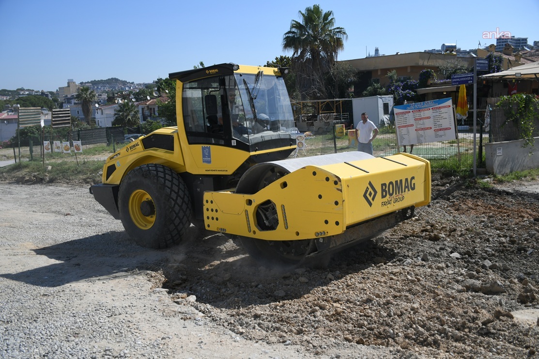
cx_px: 270
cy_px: 180
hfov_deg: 61.9
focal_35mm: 30
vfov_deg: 43.6
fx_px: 449
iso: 100
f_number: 3.5
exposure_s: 1/1600
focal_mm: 20
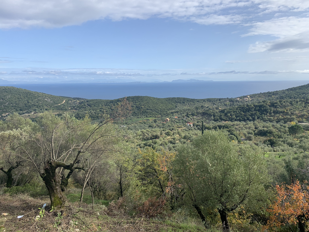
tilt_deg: -9.1
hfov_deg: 67.3
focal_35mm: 26
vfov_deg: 53.1
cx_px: 154
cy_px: 116
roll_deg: +0.9
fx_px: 232
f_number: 1.8
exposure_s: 1/2114
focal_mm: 4.25
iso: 25
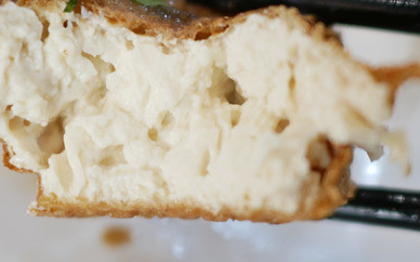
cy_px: 126
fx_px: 938
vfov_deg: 15.9
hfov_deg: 25.1
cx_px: 144
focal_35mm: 82
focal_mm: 15
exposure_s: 1/100
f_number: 1.7
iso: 200
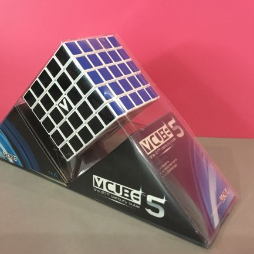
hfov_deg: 43.4
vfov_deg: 43.9
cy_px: 128
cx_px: 91
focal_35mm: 38
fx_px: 315
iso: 250
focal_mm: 3.3
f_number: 2.4
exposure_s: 1/17
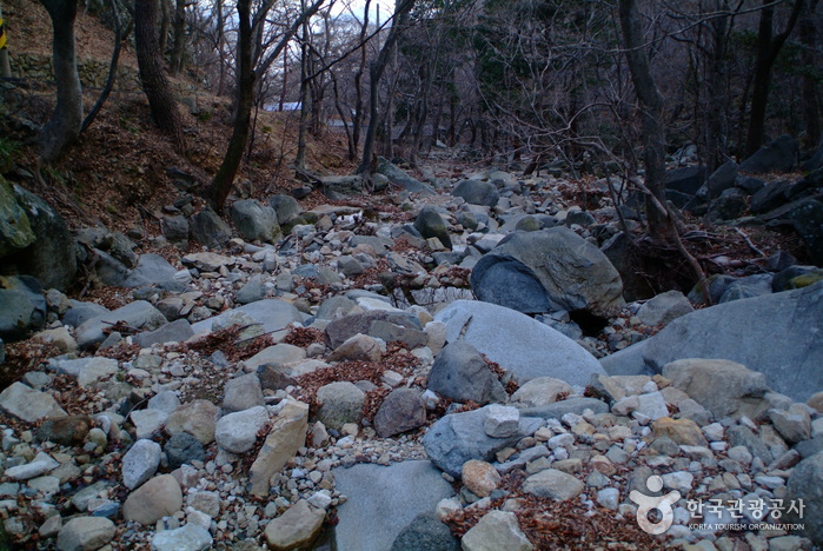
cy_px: 276
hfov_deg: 61.9
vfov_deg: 43.7
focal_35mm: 30
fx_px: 687
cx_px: 412
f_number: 3.3
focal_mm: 20
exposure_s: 1/45
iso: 400
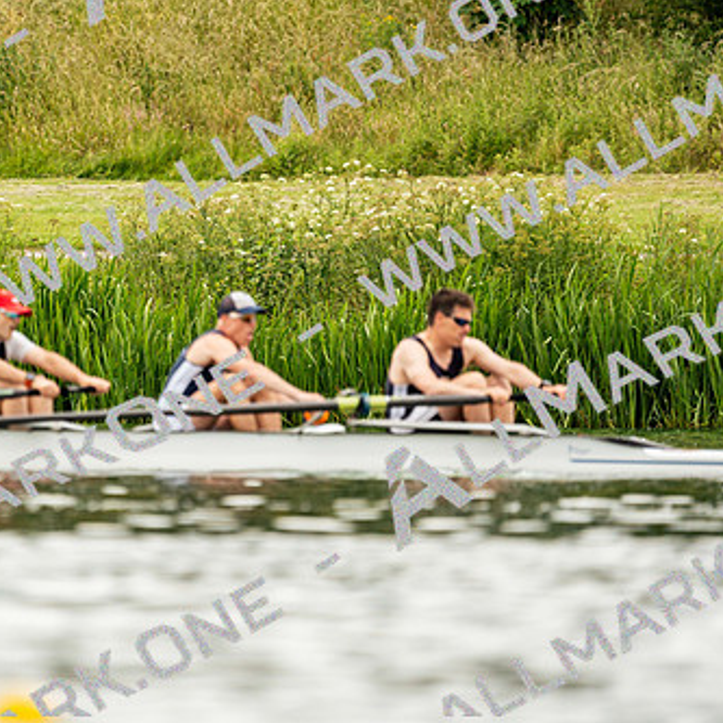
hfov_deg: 2.0
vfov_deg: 2.0
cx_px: 200
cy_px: 344
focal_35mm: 889
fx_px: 21007
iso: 500
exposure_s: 1/2000
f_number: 6.3
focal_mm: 600
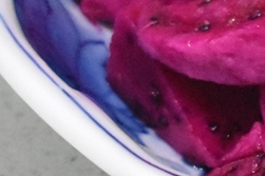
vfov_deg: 2.5
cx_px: 622
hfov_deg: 3.6
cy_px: -81
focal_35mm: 559
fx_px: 4112
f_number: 5.6
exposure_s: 1/80
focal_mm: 52
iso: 6400
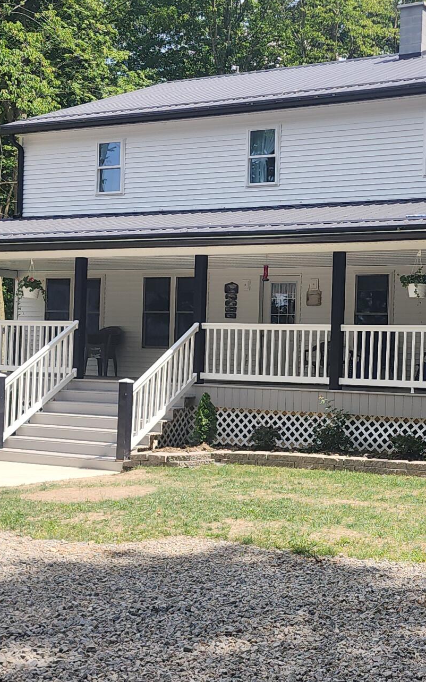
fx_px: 1059
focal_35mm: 57
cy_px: 328
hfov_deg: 22.5
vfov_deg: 35.7
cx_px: 322
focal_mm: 6.4
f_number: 1.8
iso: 12
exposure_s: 1/607
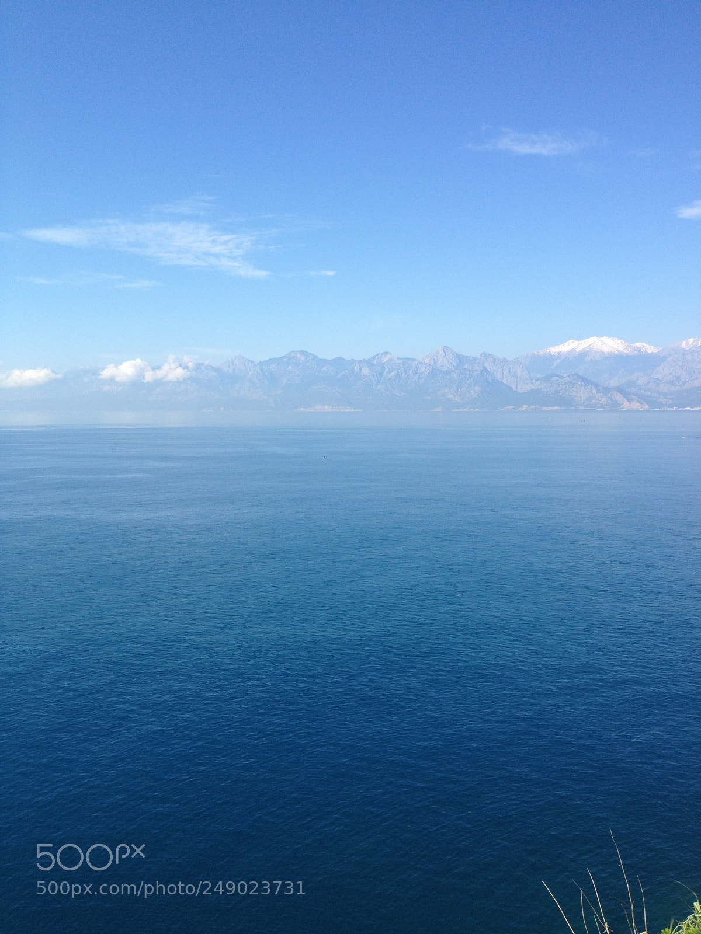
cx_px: 350
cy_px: 467
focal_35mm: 35
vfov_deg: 52.6
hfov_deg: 40.7
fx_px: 945
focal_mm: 4.28
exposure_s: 1/1534
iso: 50
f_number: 2.4
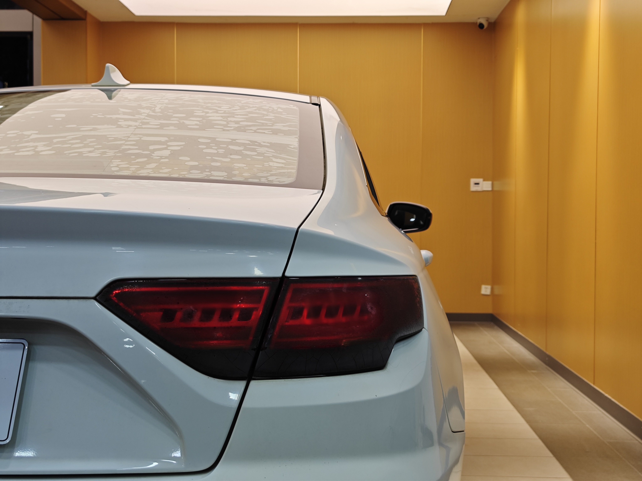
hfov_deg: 41.2
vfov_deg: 31.5
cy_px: 240
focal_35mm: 46
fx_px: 853
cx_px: 321
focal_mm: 8.7
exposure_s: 1/100
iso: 80
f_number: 1.9
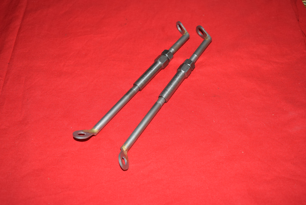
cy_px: 102
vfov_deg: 30.9
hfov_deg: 44.9
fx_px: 370
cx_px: 153
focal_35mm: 44
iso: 400
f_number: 5.6
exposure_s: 1/125
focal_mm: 29
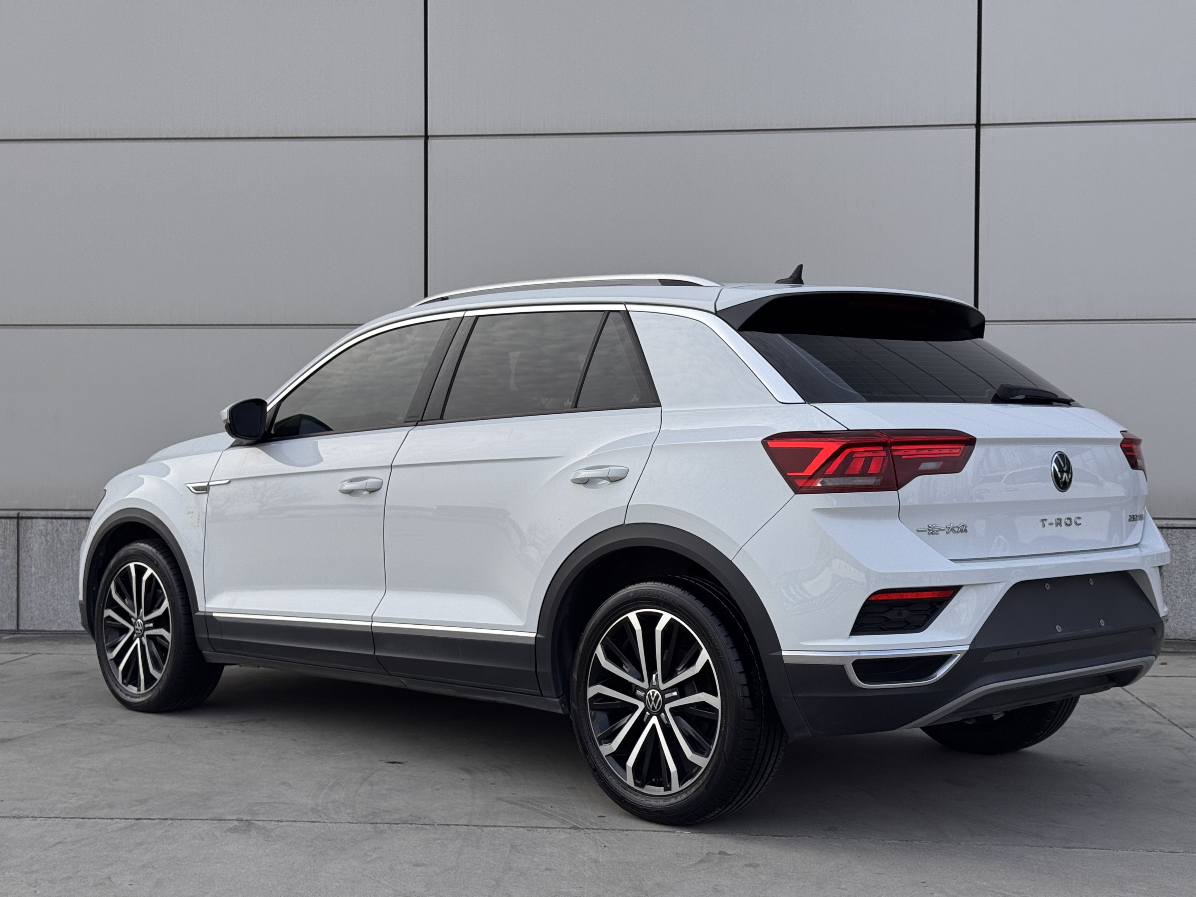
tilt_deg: -0.9
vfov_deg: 30.3
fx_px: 1658
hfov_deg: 39.7
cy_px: 448
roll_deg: +0.2
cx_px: 598
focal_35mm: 48
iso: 64
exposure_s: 1/2833
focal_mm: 6.76
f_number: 1.78
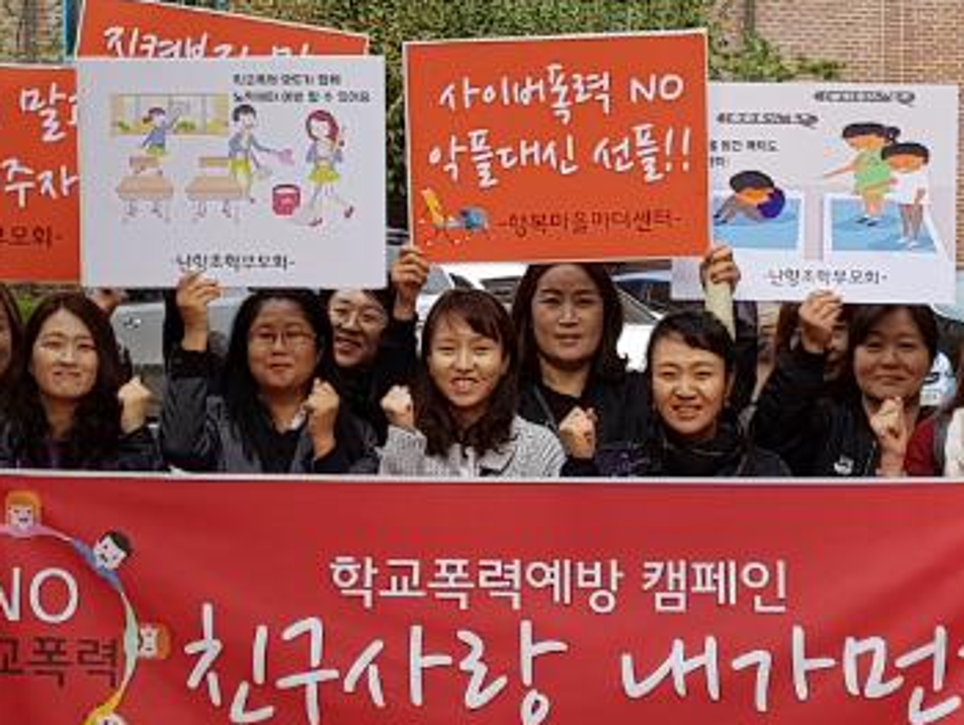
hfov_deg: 20.5
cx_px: 251
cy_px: 350
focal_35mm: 95
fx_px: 2647
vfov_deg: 15.6
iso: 40
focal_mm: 4.2
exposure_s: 1/333
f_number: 1.7
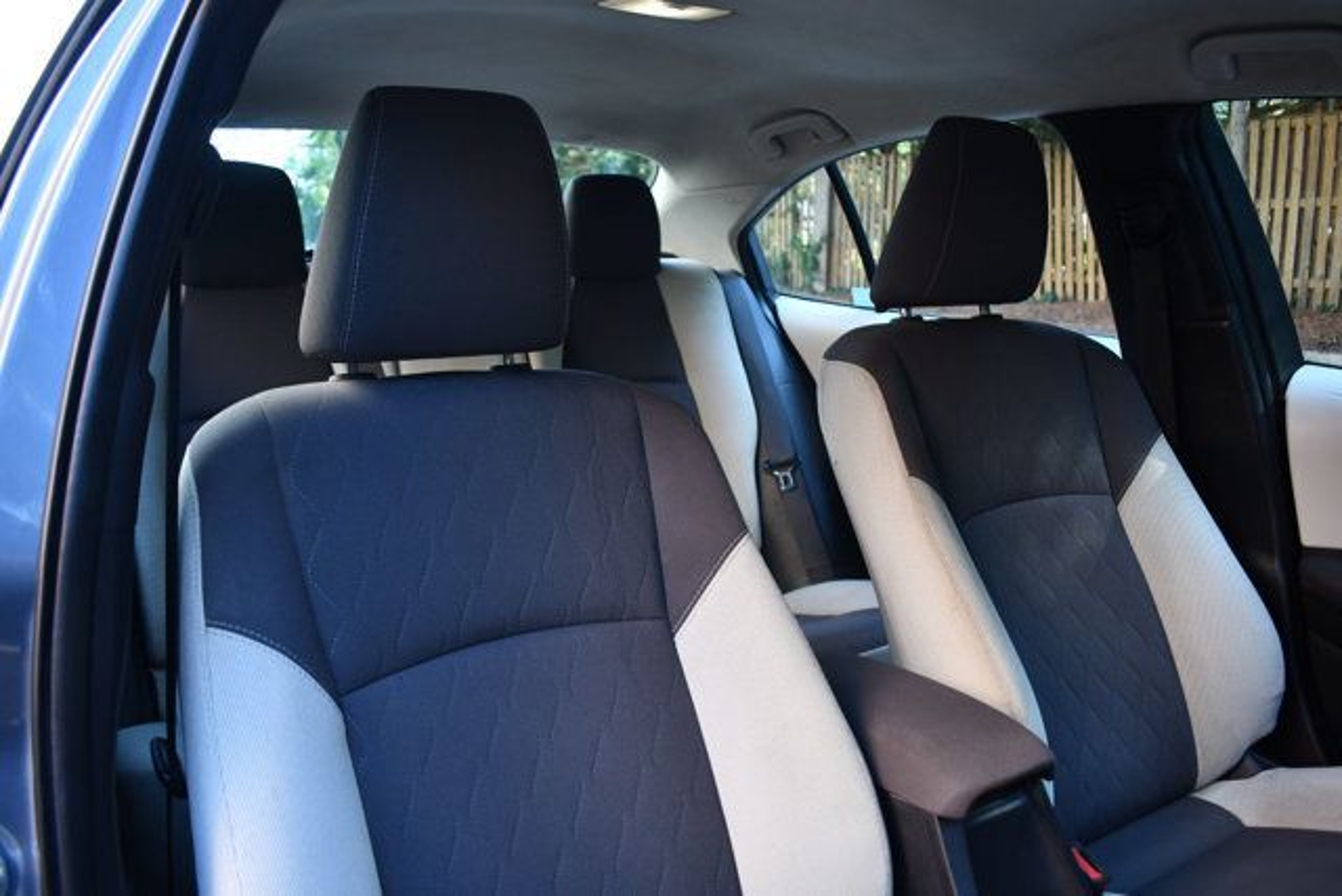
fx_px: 1119
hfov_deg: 61.9
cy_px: 448
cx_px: 671
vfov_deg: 43.6
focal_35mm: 30
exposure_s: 1/250
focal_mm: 20
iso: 720
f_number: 3.5
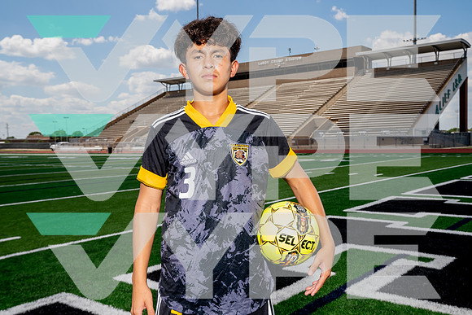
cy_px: 155
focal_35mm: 37
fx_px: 481
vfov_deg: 36.3
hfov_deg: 52.3
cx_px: 232
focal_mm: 34
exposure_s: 1/250
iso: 160
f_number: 9
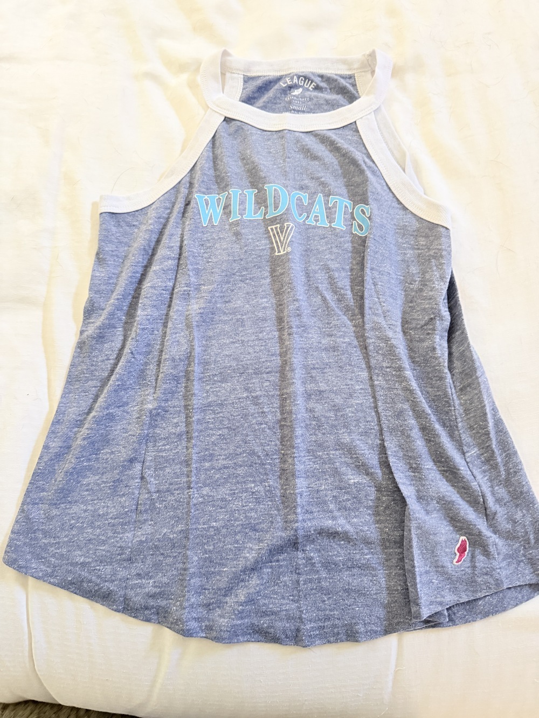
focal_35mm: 24
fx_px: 498
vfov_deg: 71.6
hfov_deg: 56.8
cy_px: 359
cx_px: 270
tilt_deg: -79.0
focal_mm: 6.76
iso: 800
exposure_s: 1/40
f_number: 1.78
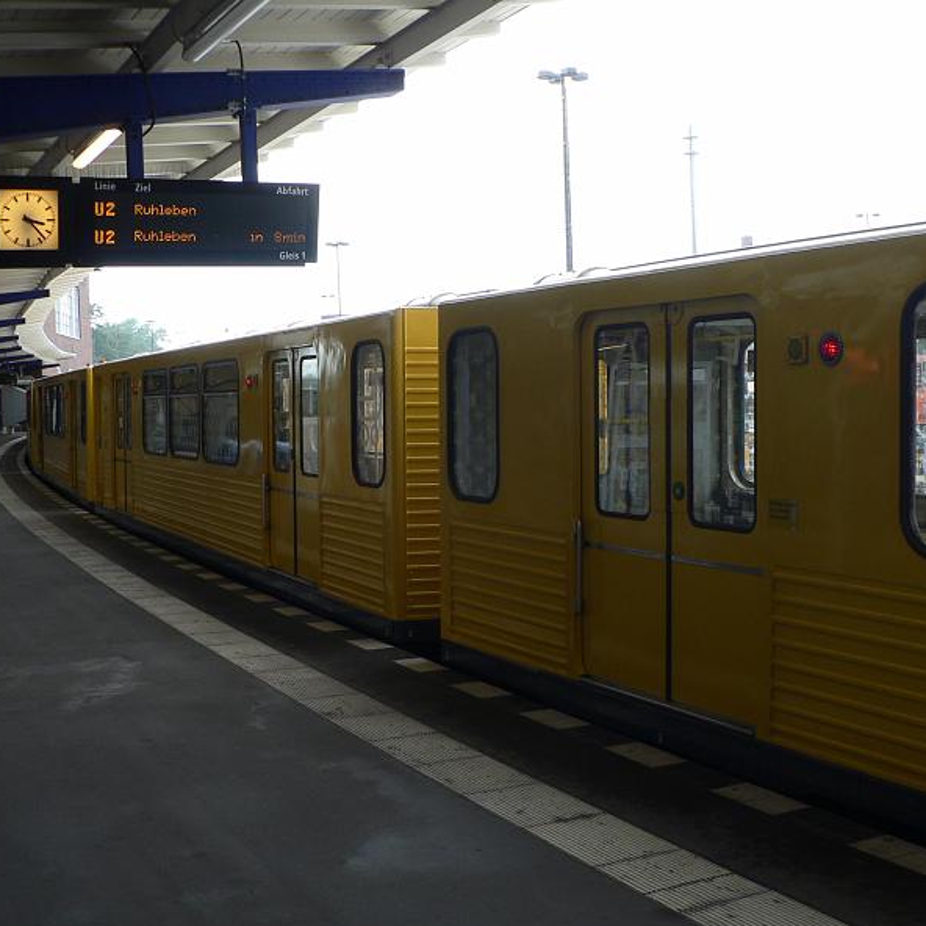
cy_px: 468
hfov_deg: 39.1
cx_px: 507
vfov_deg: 39.2
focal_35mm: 43
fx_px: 1301
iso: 80
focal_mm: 6
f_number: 3.2
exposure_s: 1/100
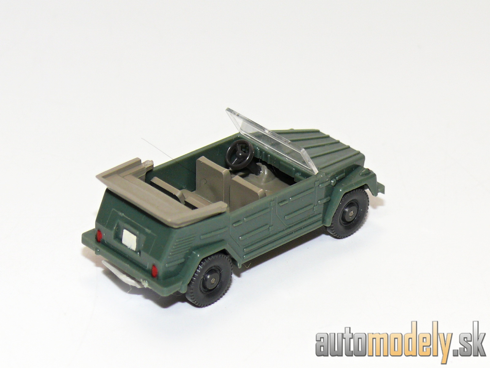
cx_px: 245
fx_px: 1968
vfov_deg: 10.7
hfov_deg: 14.2
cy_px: 184
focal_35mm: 139
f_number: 4
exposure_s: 1/30
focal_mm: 16.4
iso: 100
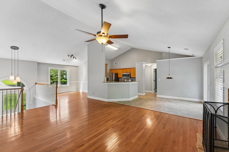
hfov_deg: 100.4
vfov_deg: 77.3
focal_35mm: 15
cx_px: 113
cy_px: 80
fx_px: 95
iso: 320
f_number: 8
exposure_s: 1/10
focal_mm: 14
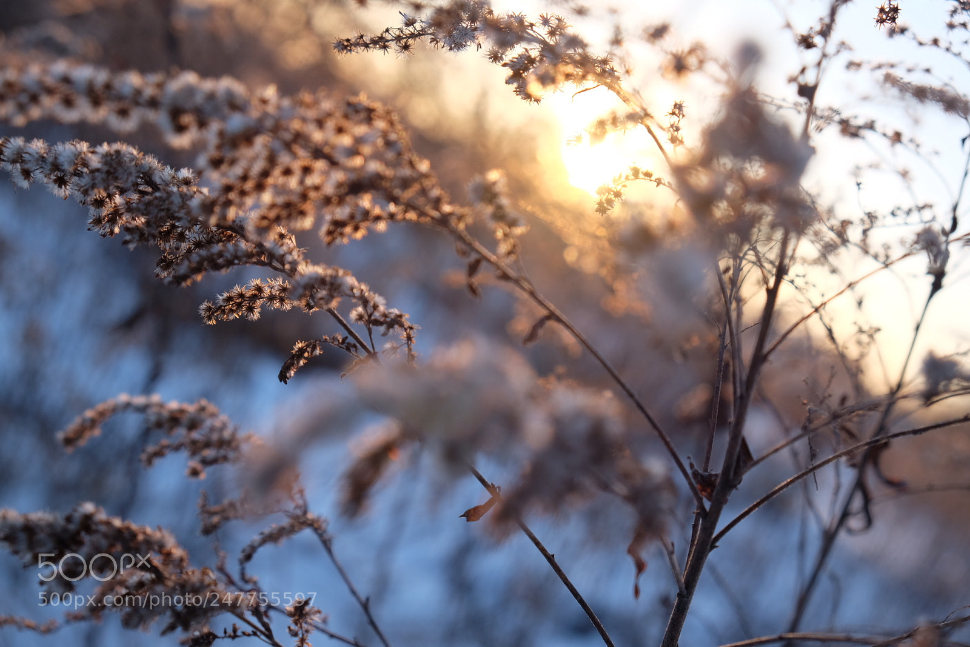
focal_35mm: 47
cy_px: 324
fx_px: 1266
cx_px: 485
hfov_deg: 41.9
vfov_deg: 28.7
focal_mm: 31.5
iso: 400
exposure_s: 1/220
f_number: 5.6
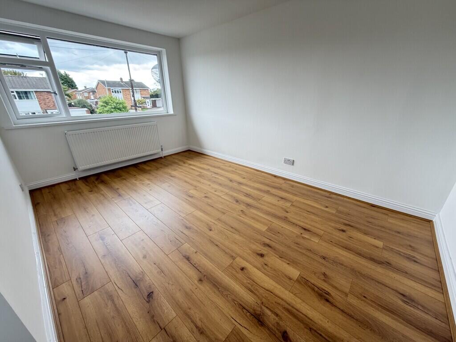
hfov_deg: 102.1
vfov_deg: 85.7
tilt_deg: -22.3
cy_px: 171
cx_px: 228
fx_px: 184
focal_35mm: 14
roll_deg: +0.5
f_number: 2.2
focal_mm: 2.22
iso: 320
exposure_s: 1/121
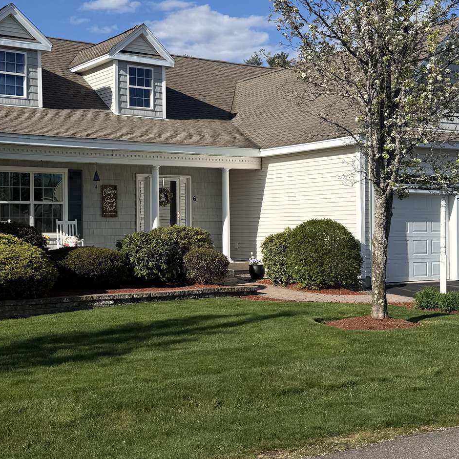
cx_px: 206
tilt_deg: +0.5
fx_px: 780
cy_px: 227
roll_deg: +0.3
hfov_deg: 32.8
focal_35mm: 52
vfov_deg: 32.8
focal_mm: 6.76
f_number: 1.78
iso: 80
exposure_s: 1/4673
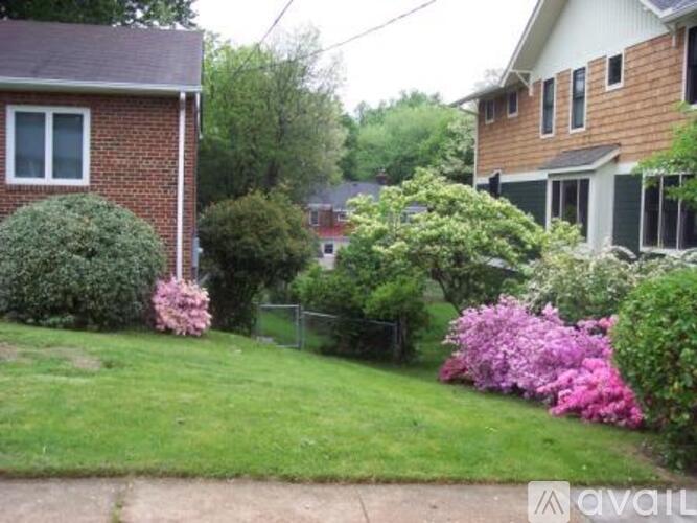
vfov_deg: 36.8
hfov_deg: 47.9
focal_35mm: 39
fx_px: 785
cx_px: 348
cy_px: 262
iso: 100
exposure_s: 1/90
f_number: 3.4
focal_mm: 8
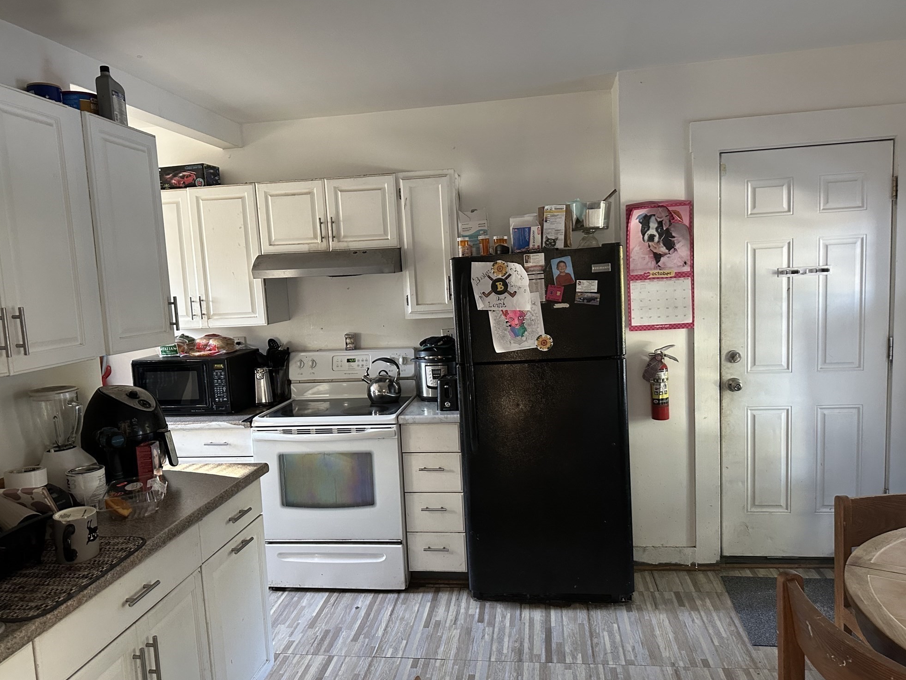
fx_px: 654
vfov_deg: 54.9
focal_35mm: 25
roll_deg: +2.7
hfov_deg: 69.4
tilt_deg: -5.8
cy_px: 348
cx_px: 435
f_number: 1.78
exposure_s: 1/60
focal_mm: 6.86
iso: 500
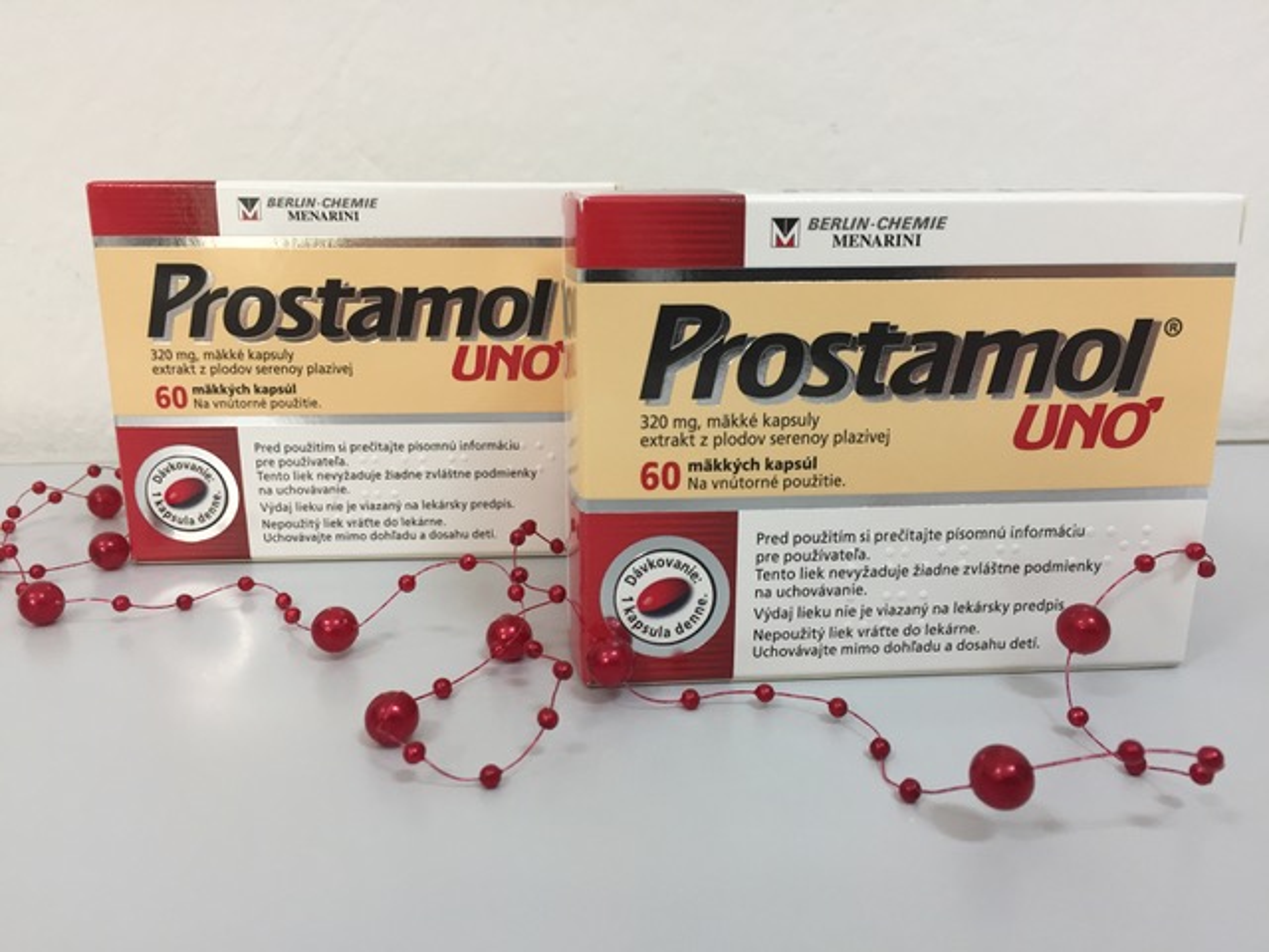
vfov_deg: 48.2
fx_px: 1063
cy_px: 476
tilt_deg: -16.0
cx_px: 634
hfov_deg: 61.7
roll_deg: -1.4
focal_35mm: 29
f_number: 2.2
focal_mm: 4.15
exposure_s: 1/33
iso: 50
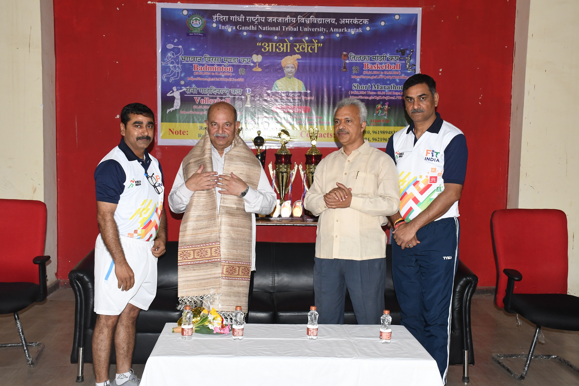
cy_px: 193
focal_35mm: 45
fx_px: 724
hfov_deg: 43.6
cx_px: 290
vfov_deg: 29.9
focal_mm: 30
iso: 1000
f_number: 6.3
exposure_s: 1/60
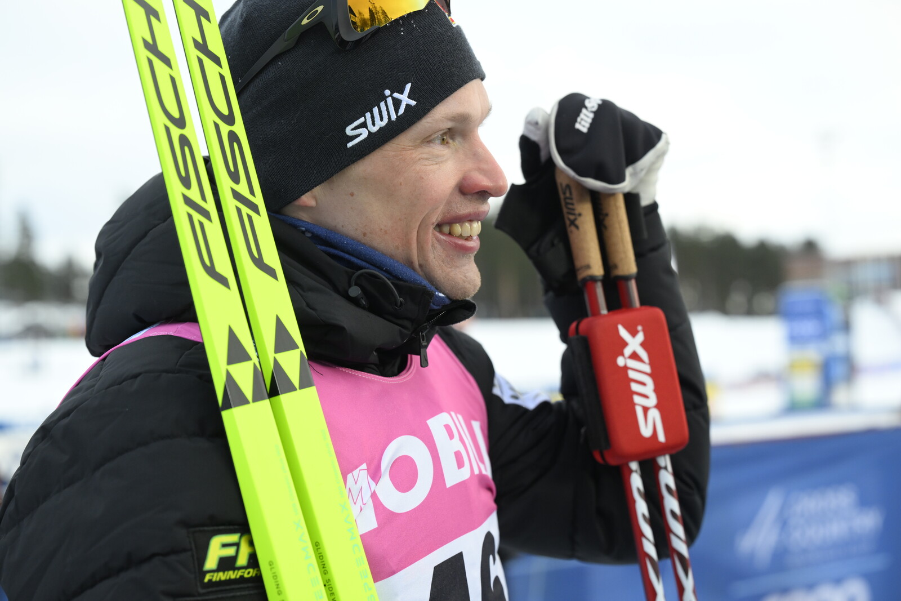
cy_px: 300
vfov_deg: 19.5
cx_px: 450
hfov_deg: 28.8
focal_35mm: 70
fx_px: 1752
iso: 1250
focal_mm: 70
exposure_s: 1/1000
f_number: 4.5
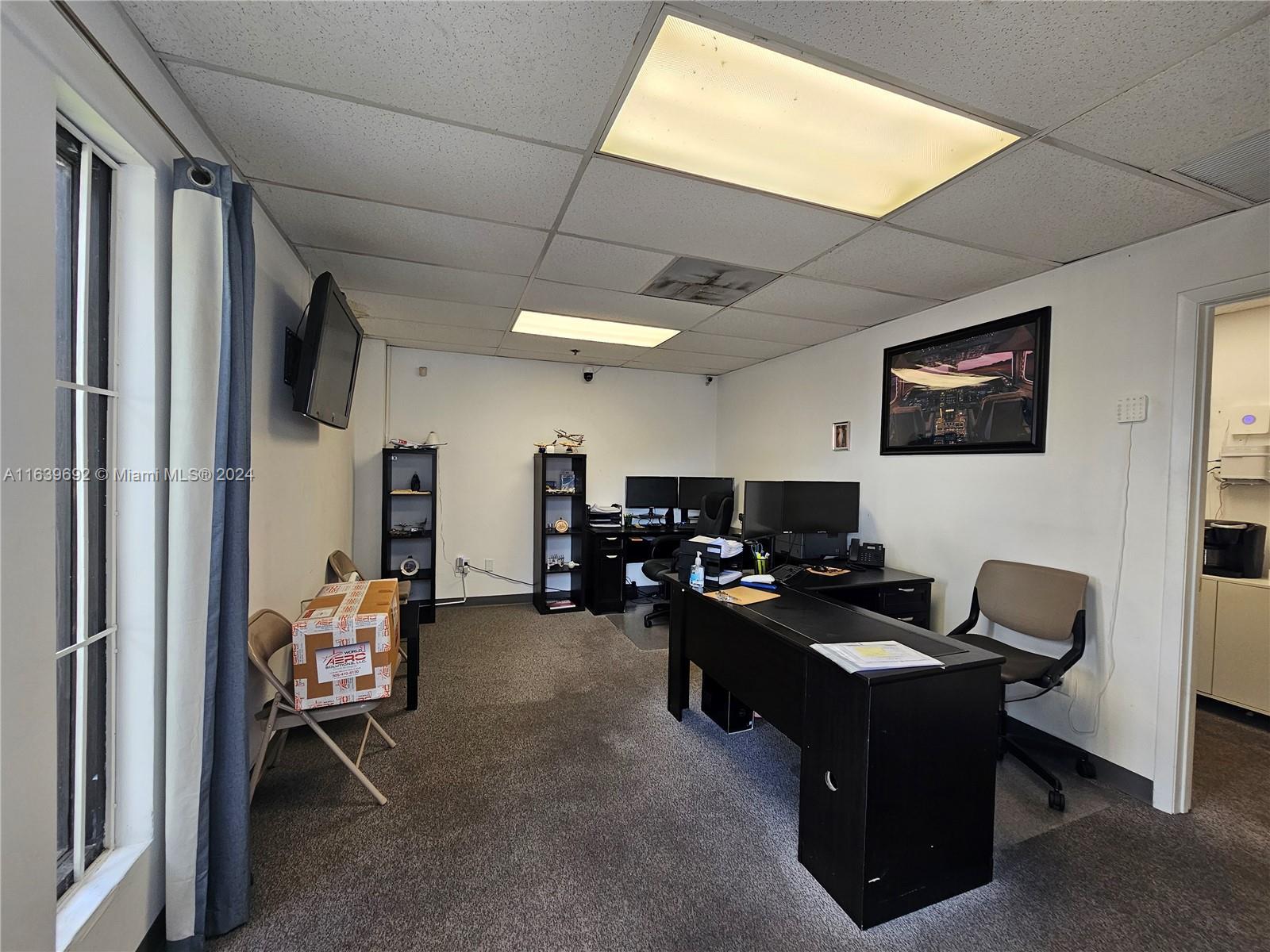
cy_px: 476
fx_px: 477
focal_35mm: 13
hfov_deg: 106.2
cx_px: 635
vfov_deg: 89.9
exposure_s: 1/60
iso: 100
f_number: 2.2
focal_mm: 2.2
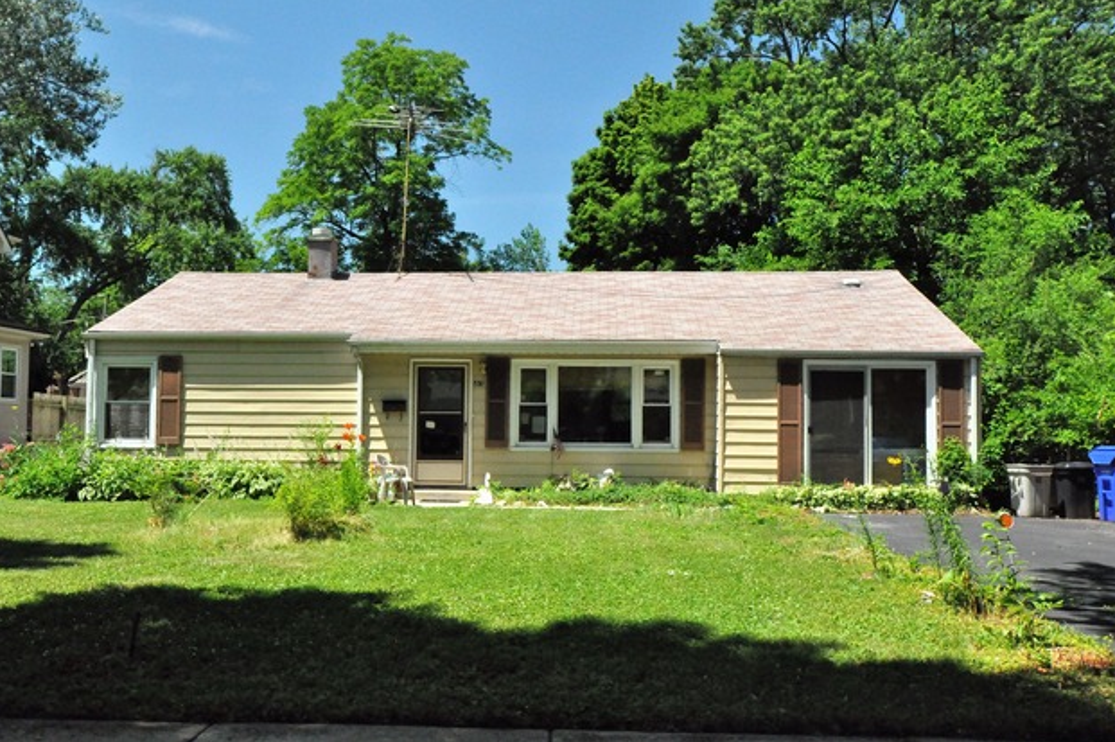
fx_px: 1052
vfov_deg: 38.8
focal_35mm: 34
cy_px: 367
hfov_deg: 55.8
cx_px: 542
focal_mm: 22
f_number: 14
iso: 3200
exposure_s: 1/800
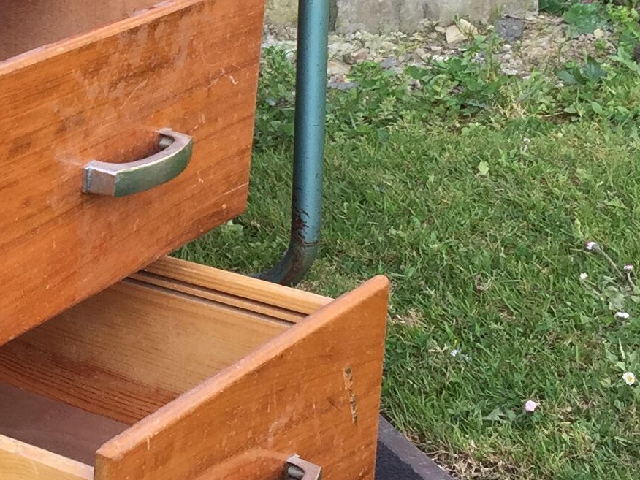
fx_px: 1997
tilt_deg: -13.5
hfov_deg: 16.9
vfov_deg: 13.6
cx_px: -242
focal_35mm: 108
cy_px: 66
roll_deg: +0.1
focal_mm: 4.15
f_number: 2.2
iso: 32
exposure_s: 1/144
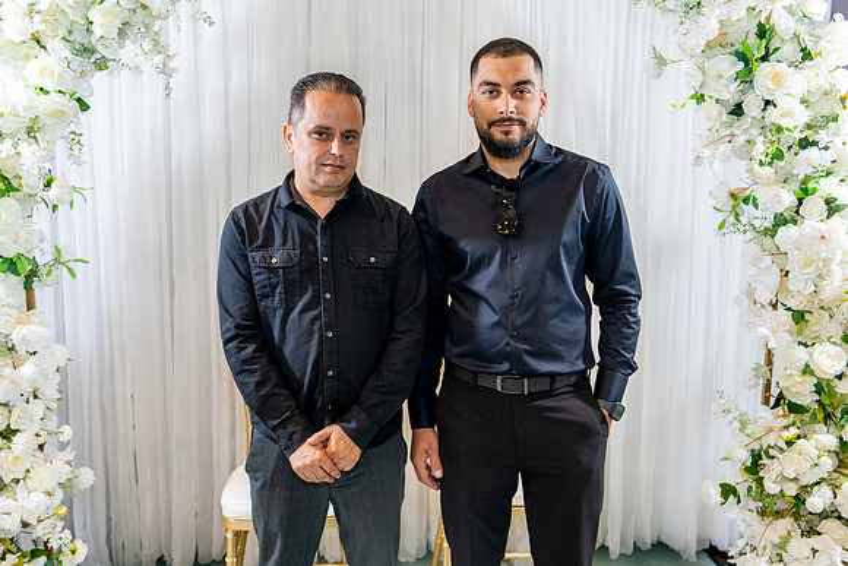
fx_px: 895
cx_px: 424
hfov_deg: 50.7
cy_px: 283
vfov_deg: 35.1
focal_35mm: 38
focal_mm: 38
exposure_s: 1/160
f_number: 2.8
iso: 640
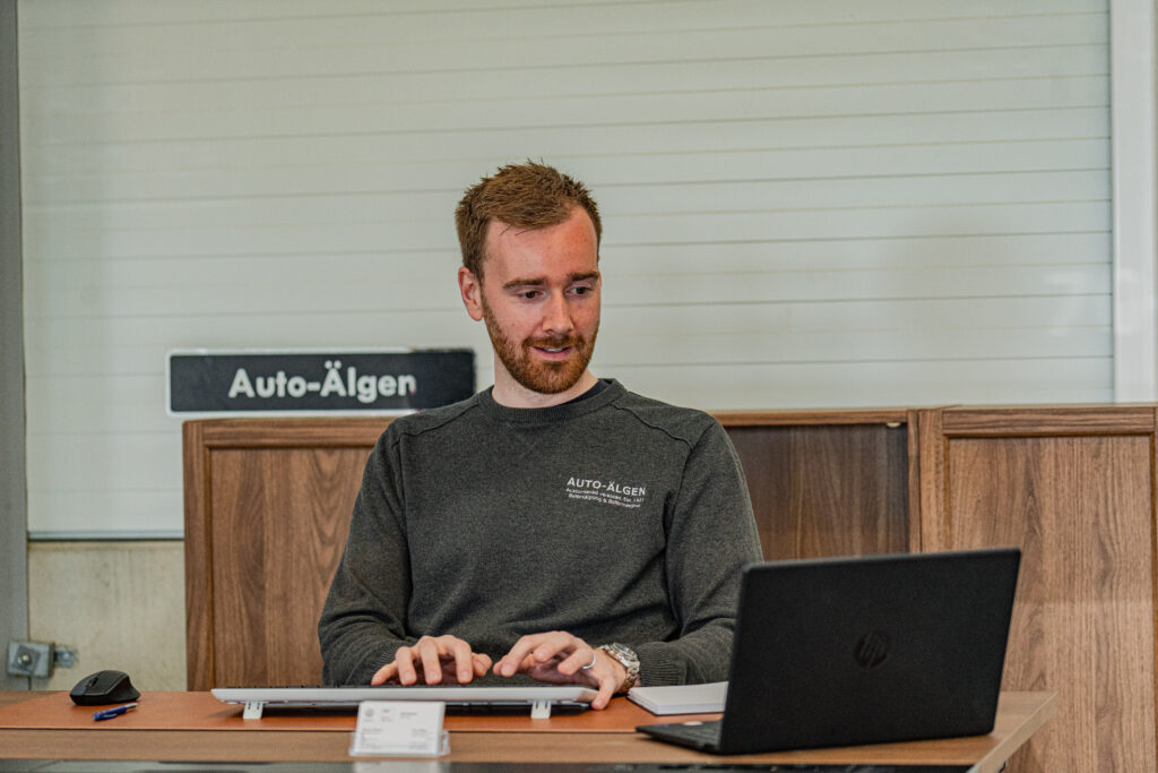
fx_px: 3506
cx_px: 579
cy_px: 386
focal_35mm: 109
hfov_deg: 18.8
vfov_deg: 12.6
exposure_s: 1/250
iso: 2000
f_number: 4
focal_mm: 109
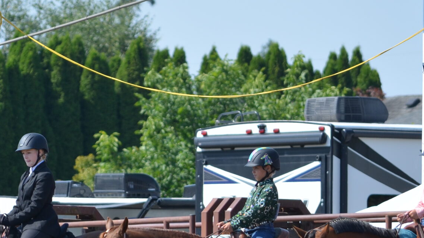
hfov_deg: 3.7
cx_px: 113
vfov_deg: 2.1
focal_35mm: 584
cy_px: 235
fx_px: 6568
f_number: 5
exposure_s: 1/1000
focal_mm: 165
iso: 200
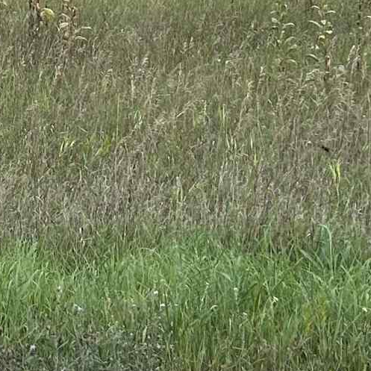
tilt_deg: -2.4
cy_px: -122
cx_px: -308
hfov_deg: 11.4
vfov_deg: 11.9
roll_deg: +4.4
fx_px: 1722
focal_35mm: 142
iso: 50
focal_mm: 5.7
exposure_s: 1/1124
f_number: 1.5
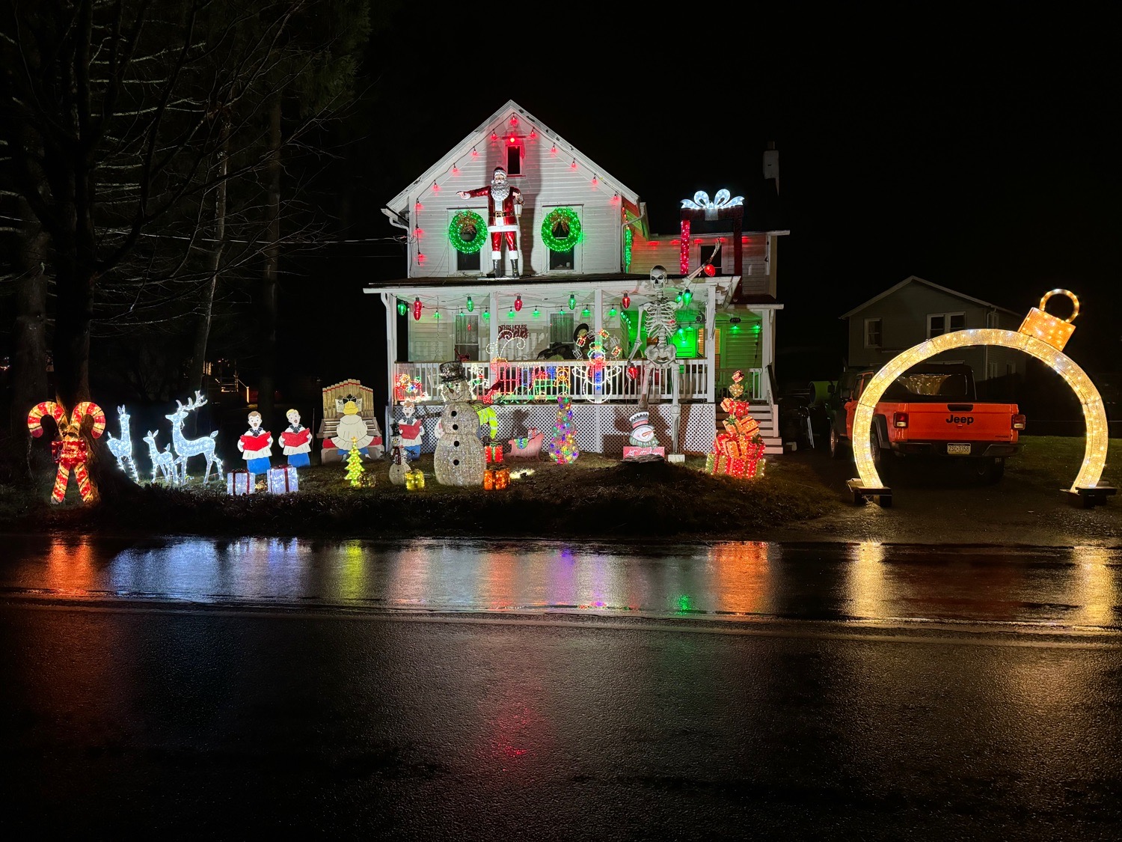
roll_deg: +0.1
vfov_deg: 56.8
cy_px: 421
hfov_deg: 71.6
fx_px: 778
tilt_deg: -1.2
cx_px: 561
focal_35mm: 24
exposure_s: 1/40
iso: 800
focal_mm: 6.86
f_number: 1.78
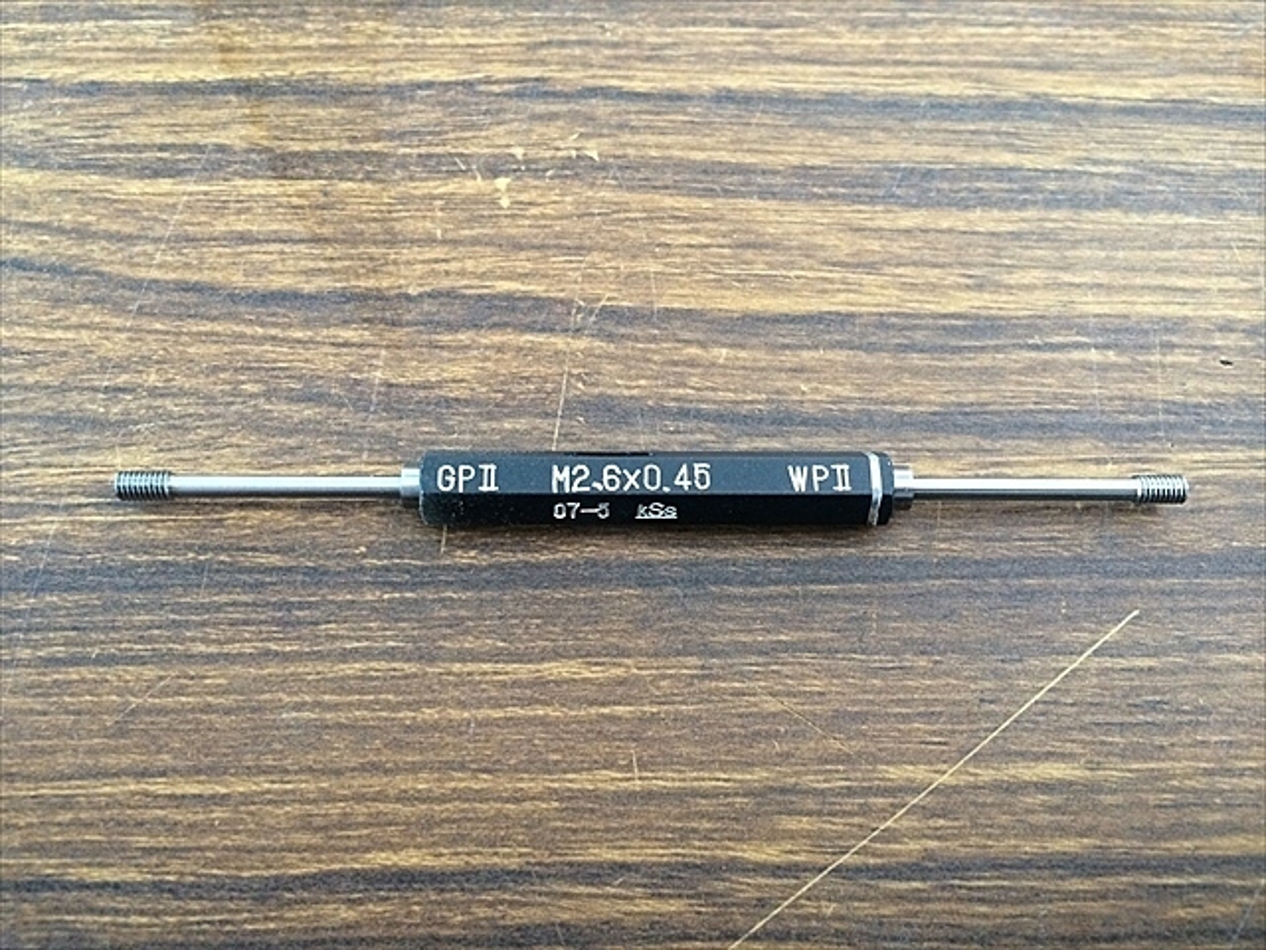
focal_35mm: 30
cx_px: 633
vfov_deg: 46.8
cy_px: 475
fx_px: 1097
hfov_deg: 60.0
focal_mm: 4.12
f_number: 2.2
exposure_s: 1/30
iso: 160
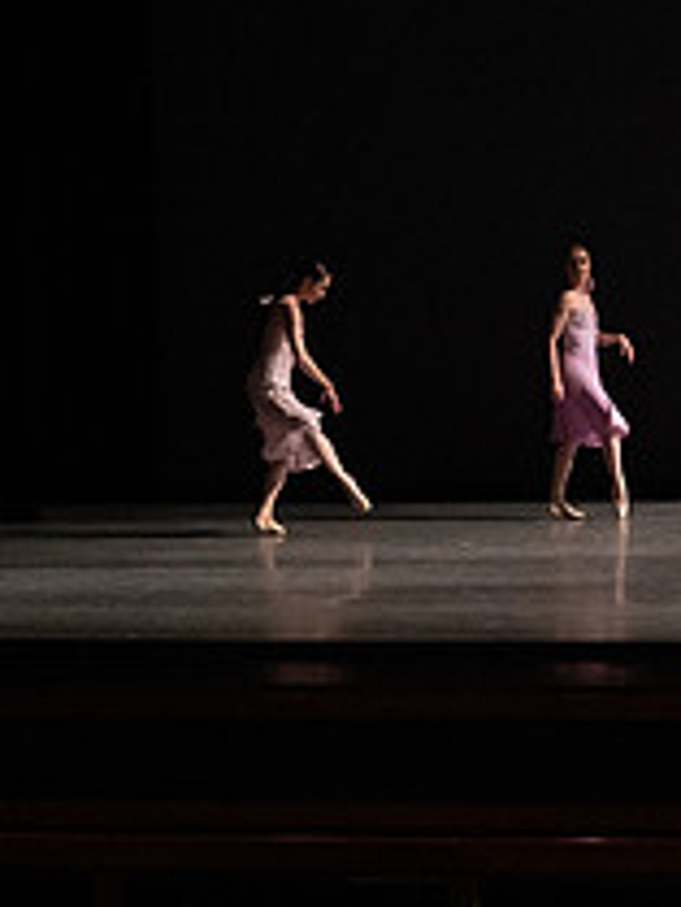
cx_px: 1223
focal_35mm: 187
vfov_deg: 10.6
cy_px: 263
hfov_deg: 7.7
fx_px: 4900
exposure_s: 1/400
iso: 12800
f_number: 5
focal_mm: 70
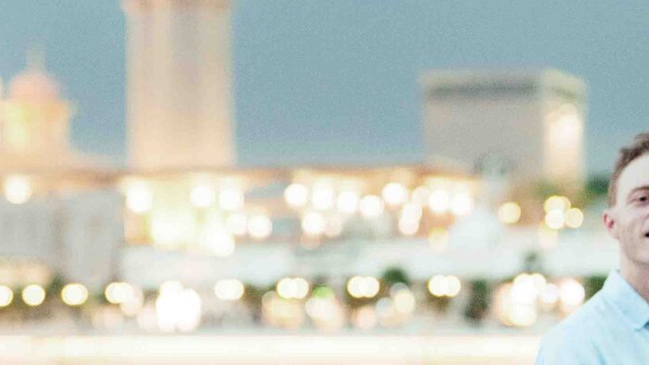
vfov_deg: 6.4
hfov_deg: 11.3
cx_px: 106
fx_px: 3269
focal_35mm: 190
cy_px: 251
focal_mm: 50
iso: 1000
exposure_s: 1/125
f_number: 2
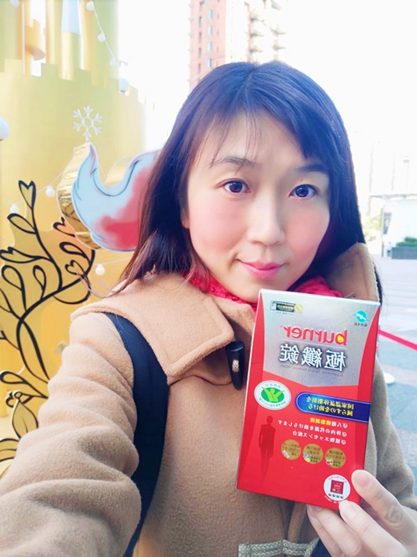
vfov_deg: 76.5
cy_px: 278
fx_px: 354
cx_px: 208
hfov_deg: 61.0
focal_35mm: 22
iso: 100
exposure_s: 1/161
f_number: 2
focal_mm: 3.86
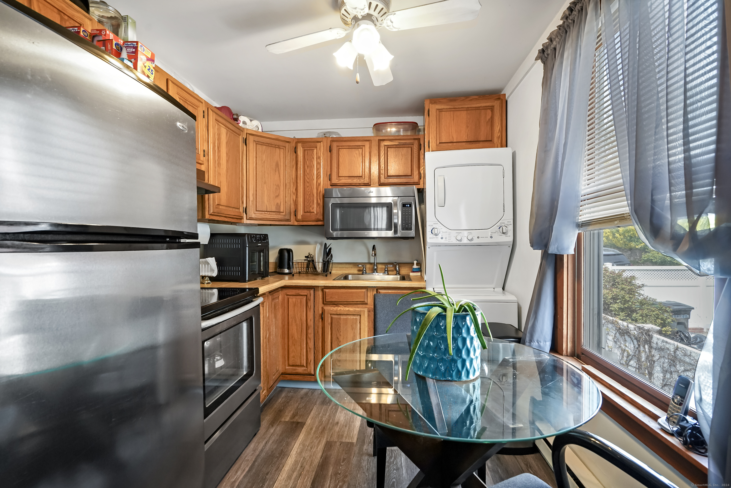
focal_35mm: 16
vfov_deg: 73.8
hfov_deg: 96.7
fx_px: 325
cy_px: 244
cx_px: 366
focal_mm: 16
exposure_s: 1/200
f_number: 7.1
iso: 500
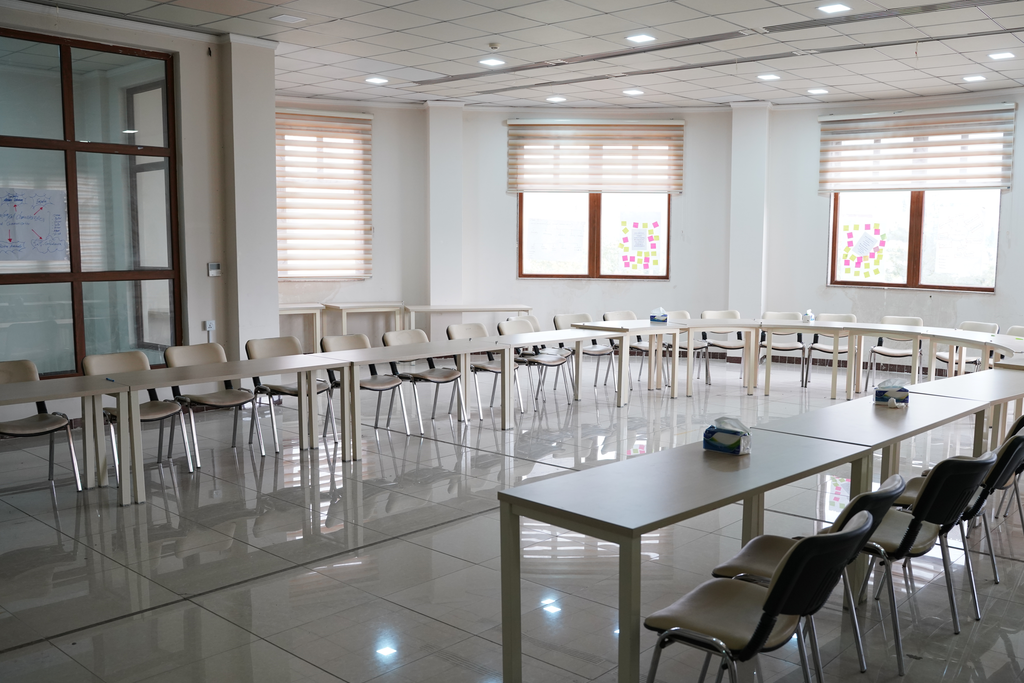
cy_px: 360
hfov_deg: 58.6
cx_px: 566
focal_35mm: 32
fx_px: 910
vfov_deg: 41.1
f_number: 4
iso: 1000
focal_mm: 28
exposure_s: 1/125
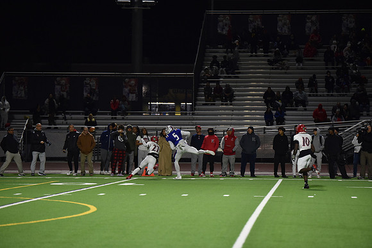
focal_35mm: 160
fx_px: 1654
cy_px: 124
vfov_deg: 8.6
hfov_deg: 12.8
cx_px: 186
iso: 2200
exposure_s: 1/500
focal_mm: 160
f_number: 2.8
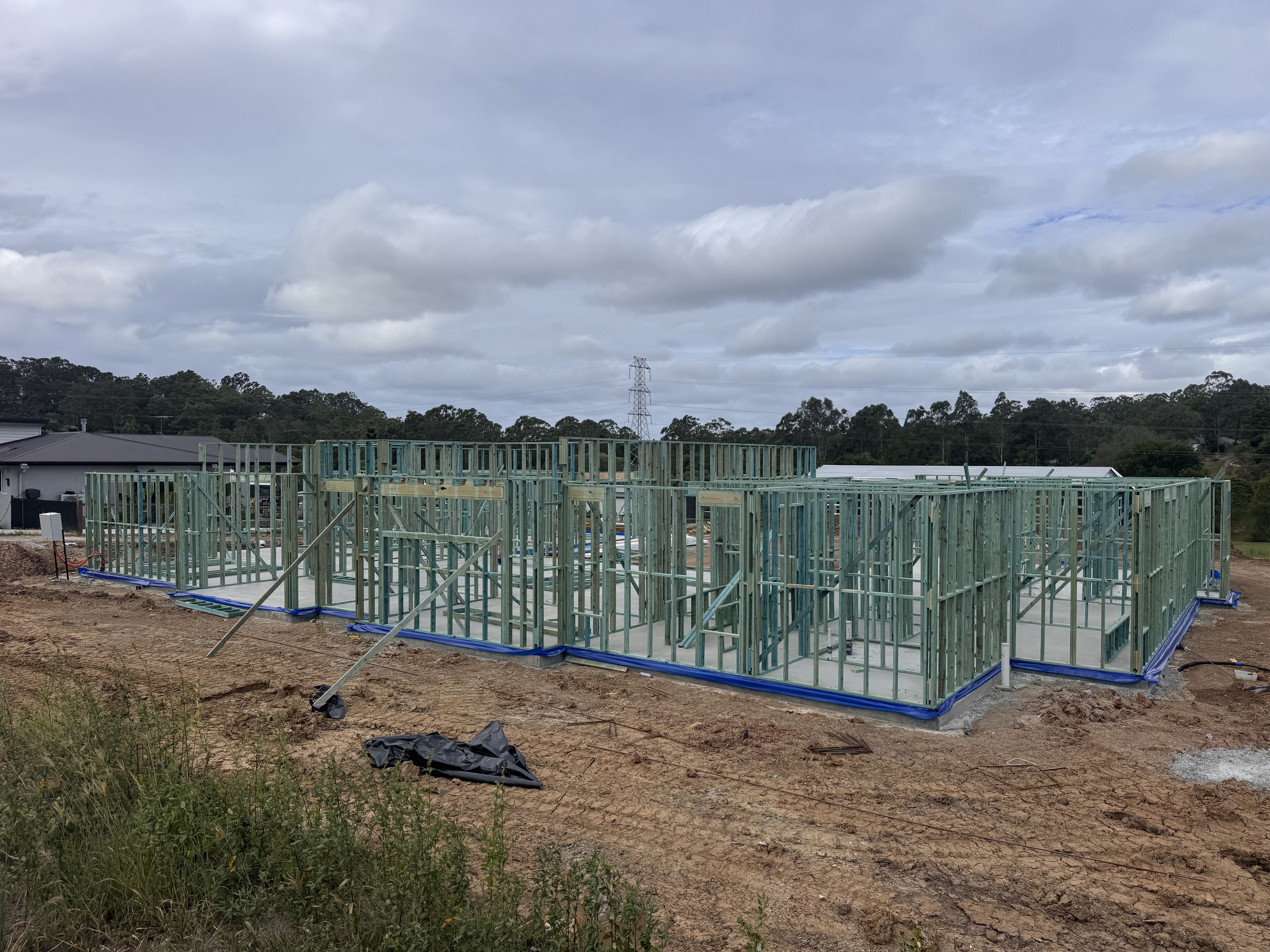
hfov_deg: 71.6
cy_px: 476
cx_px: 635
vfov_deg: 56.8
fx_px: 881
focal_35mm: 24
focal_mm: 6.76
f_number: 1.78
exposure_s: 1/5814
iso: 80
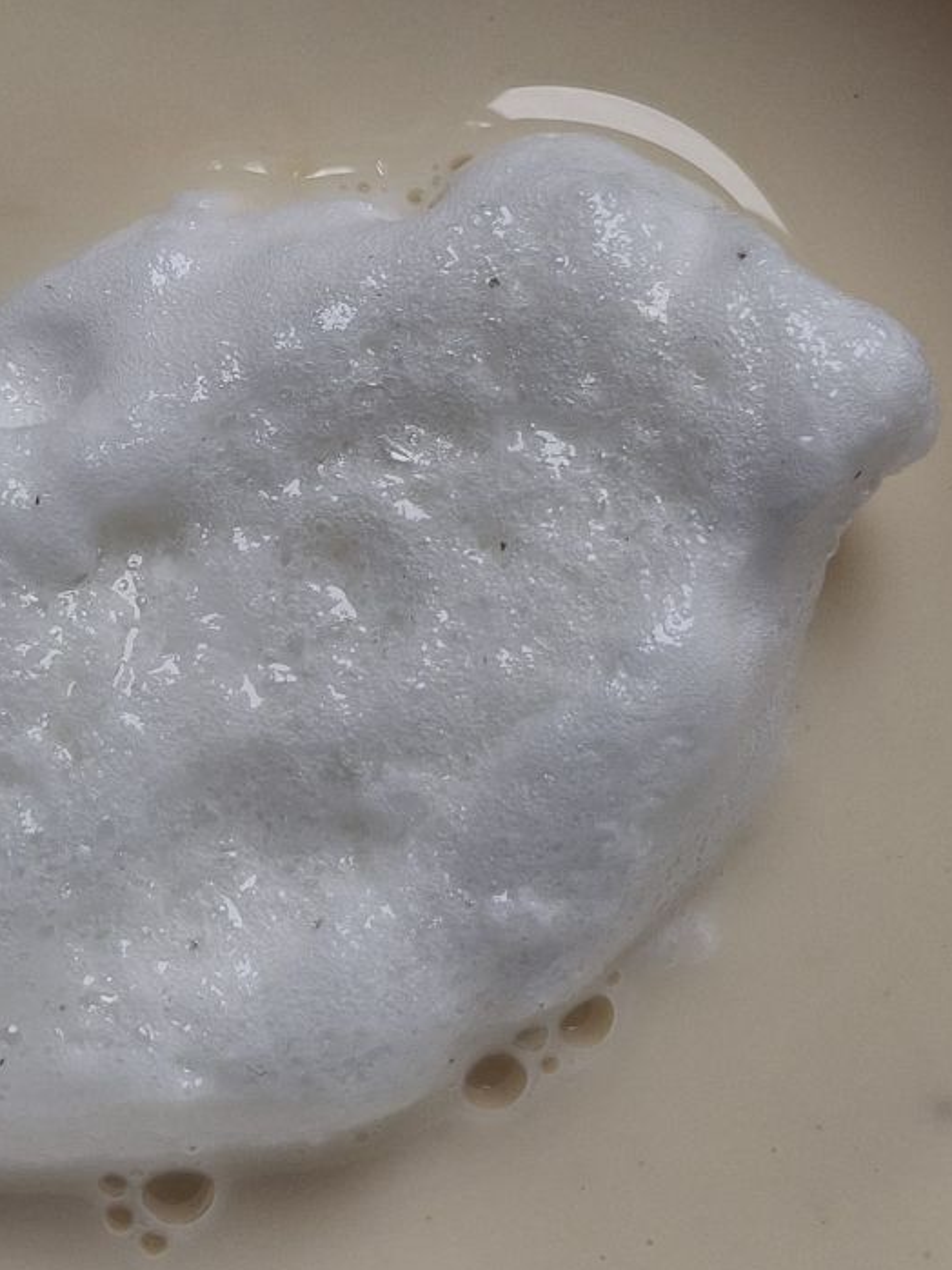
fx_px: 2678
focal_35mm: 73
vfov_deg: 26.7
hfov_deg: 19.9
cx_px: 180
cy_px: 601
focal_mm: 4.69
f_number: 1.8
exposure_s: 1/100
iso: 32
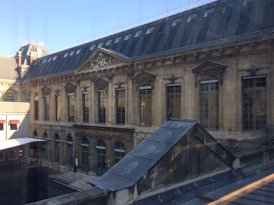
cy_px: 112
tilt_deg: +0.5
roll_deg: -0.6
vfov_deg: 44.1
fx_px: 253
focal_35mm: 32
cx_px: 132
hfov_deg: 56.8
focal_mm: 4.15
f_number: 2.2
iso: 32
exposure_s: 1/488
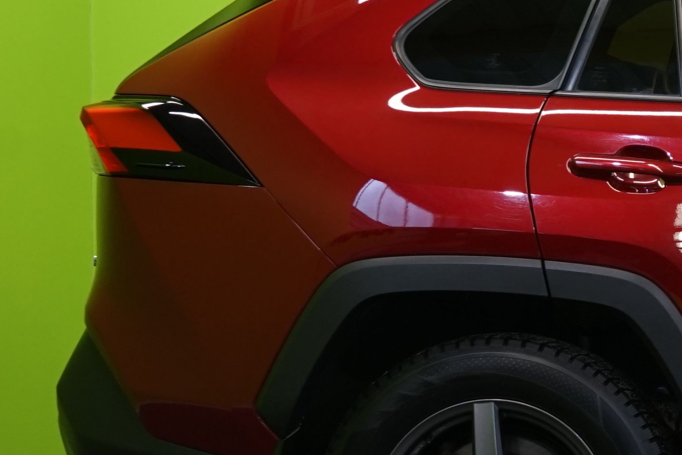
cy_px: 226
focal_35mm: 125
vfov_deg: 11.0
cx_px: 1108
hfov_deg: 14.9
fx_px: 2368
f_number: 6.3
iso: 640
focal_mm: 32
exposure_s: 1/30
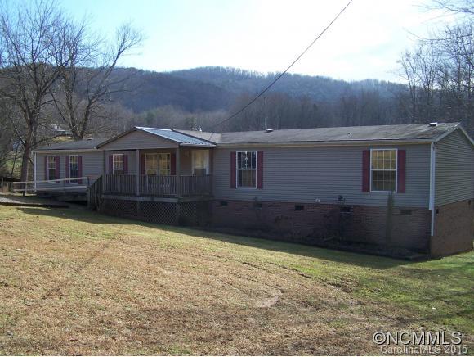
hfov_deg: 48.9
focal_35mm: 38
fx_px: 521
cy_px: 178
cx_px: 237
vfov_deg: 37.8
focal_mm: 6.3
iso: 80
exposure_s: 1/750
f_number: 2.8
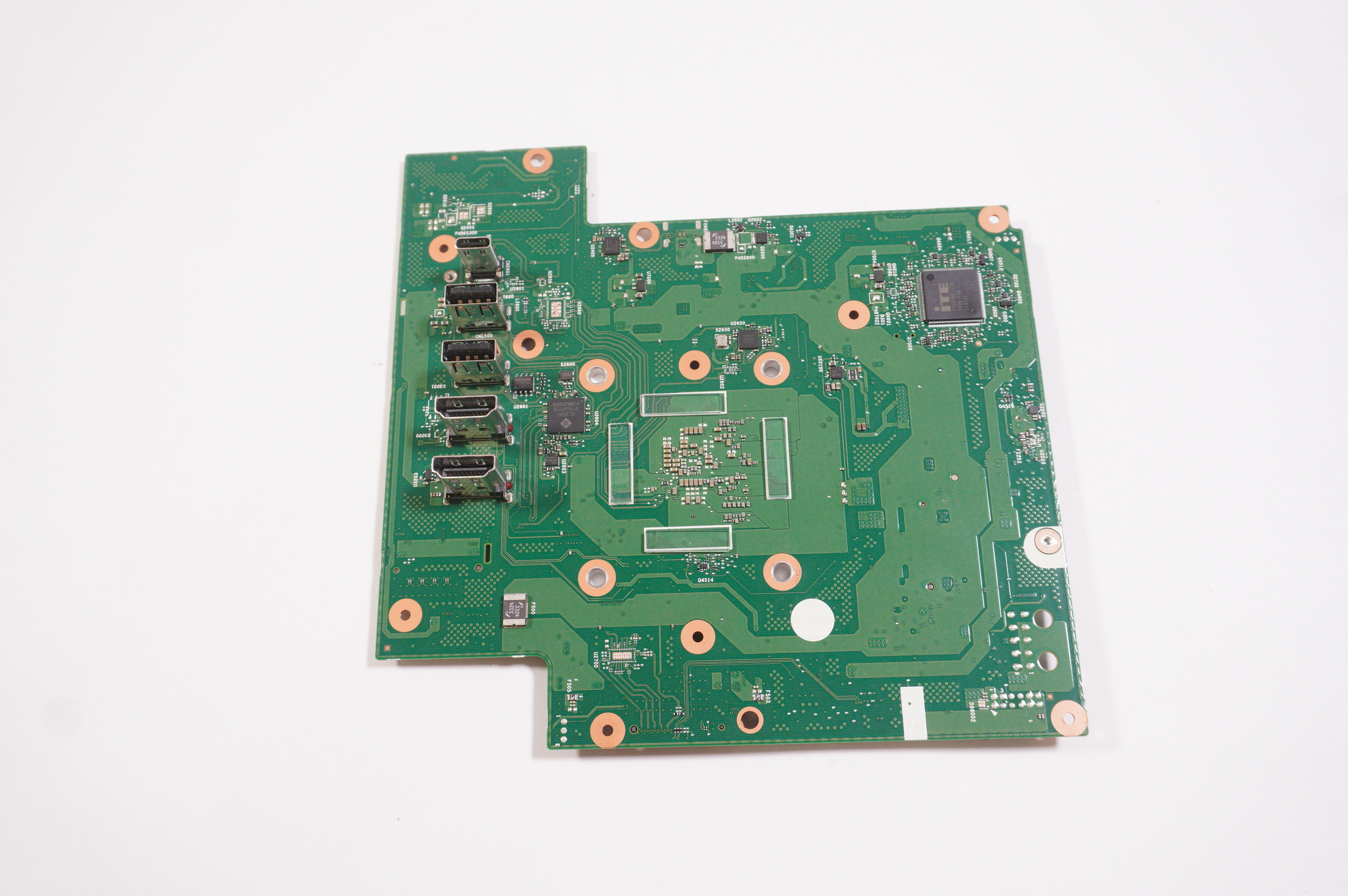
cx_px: 674
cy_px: 448
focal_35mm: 30
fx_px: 1122
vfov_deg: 43.5
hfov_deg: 62.0
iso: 1000
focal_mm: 20
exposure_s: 1/200
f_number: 5.6
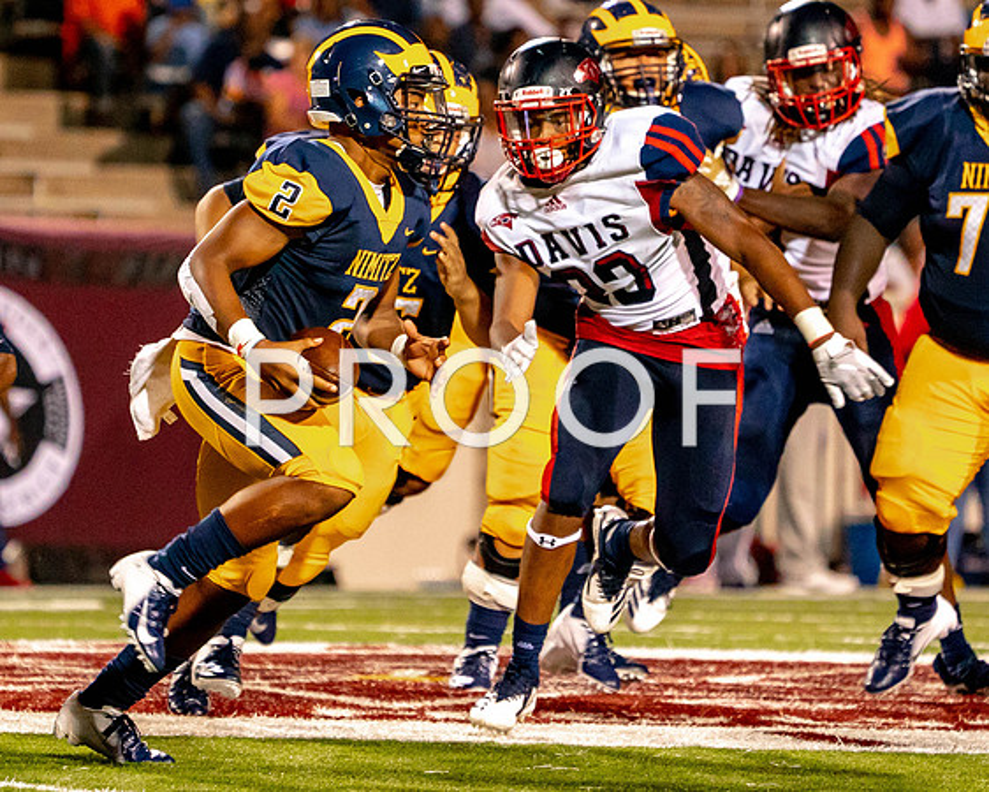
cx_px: 423
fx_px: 13743
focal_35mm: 469
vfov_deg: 3.3
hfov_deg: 4.1
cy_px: 317
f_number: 5.6
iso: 6400
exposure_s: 1/750
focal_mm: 321
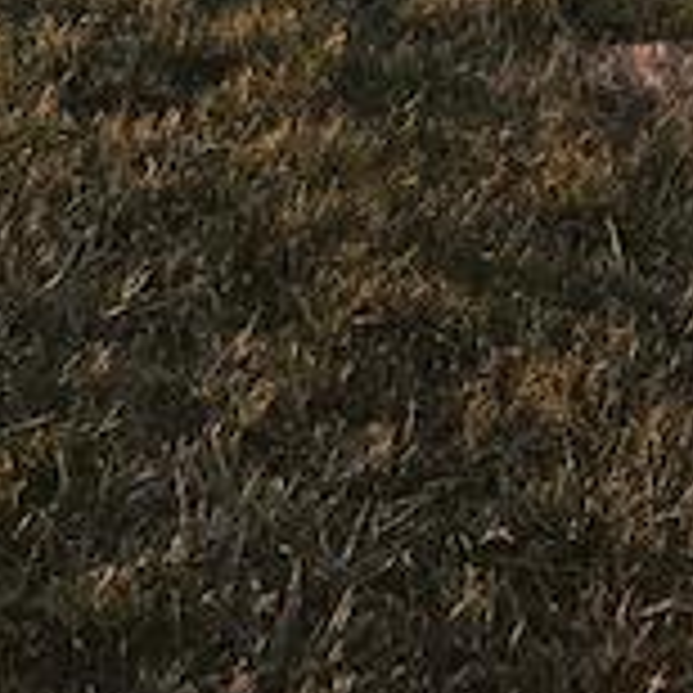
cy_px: -315
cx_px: 346
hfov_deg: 16.9
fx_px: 2333
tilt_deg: -15.7
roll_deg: +2.0
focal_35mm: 103
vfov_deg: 15.7
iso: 20
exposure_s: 1/335
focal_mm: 3.99
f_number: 1.8
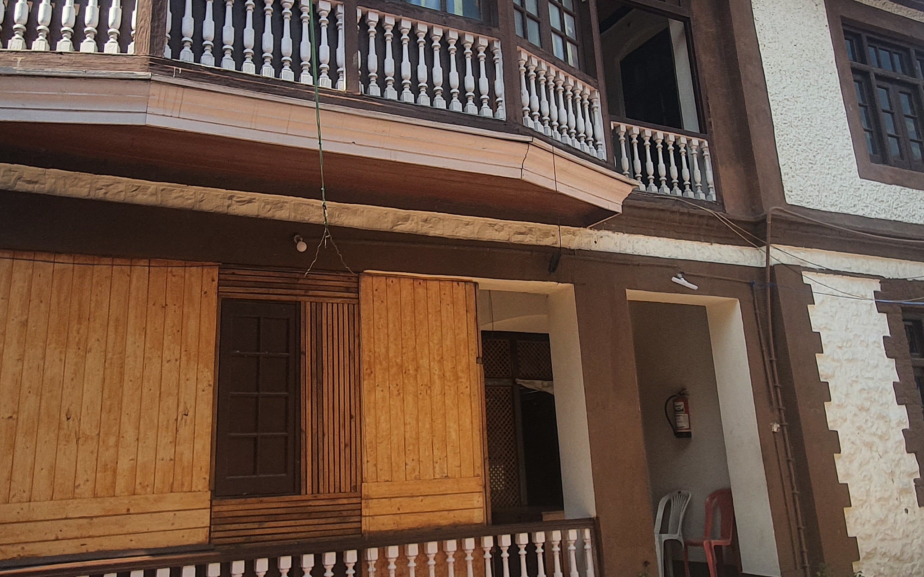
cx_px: 455
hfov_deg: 61.2
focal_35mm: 31
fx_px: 781
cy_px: 210
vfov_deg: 40.3
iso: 50
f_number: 2.2
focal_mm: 1.8
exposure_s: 1/622
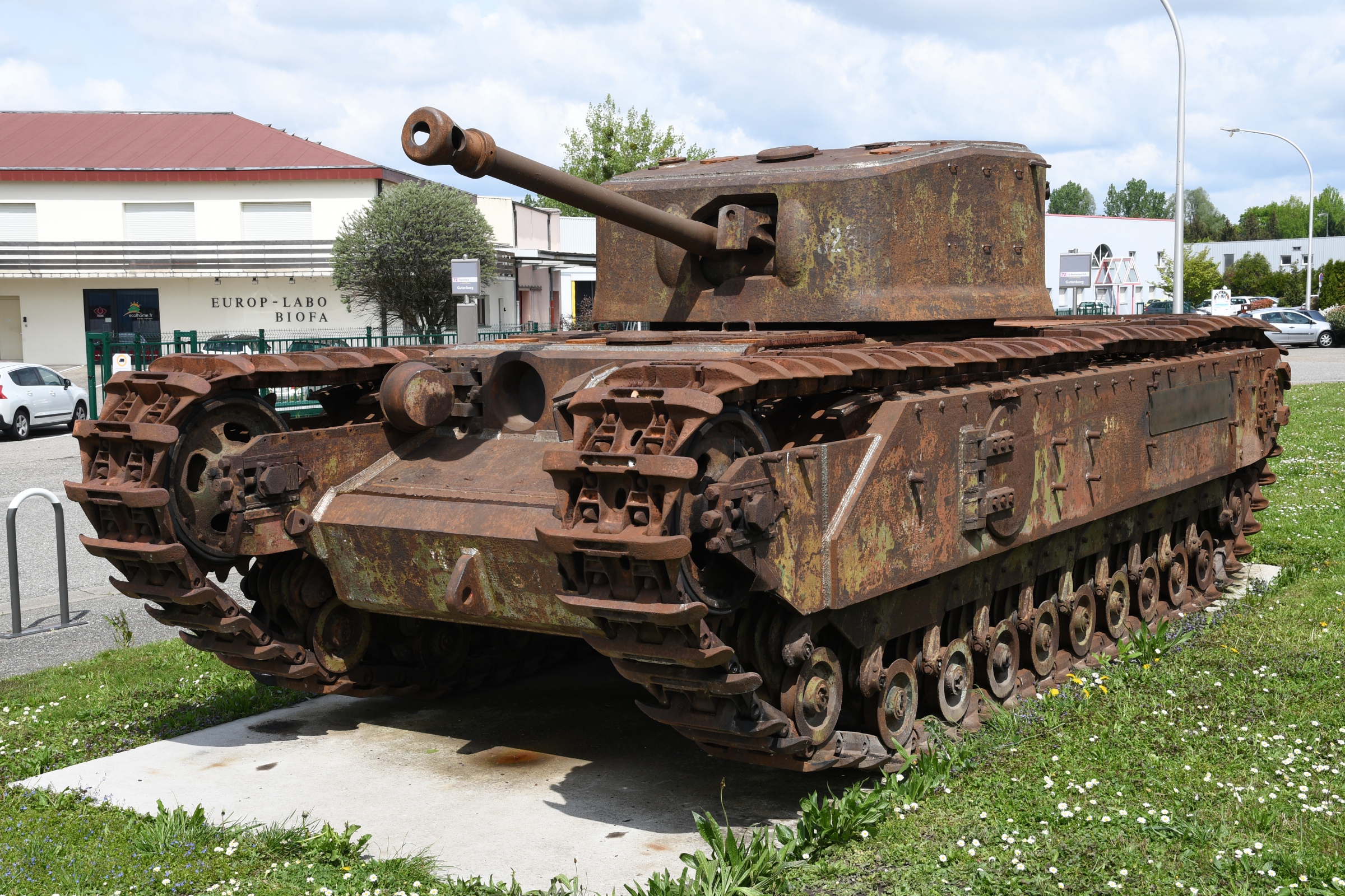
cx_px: 672
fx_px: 1681
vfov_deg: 29.9
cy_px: 448
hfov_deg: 43.6
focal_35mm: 45
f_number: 8
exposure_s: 1/250
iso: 125
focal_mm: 30
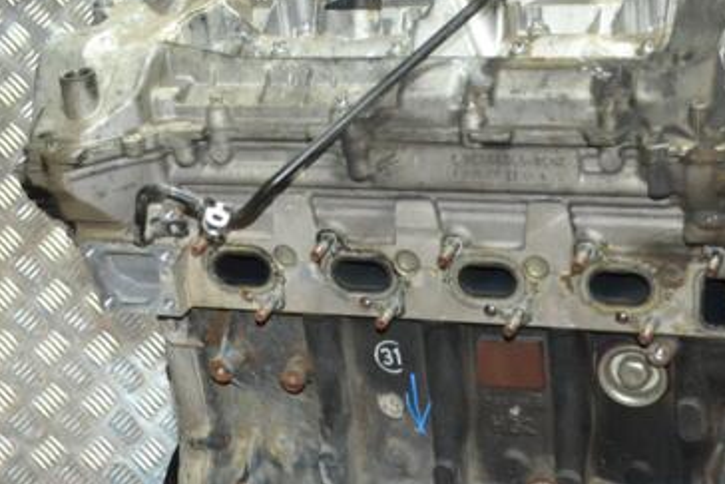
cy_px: 357
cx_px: 359
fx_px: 1692
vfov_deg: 16.2
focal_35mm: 84
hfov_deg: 24.2
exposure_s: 1/60
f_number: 5
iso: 2800
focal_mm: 34
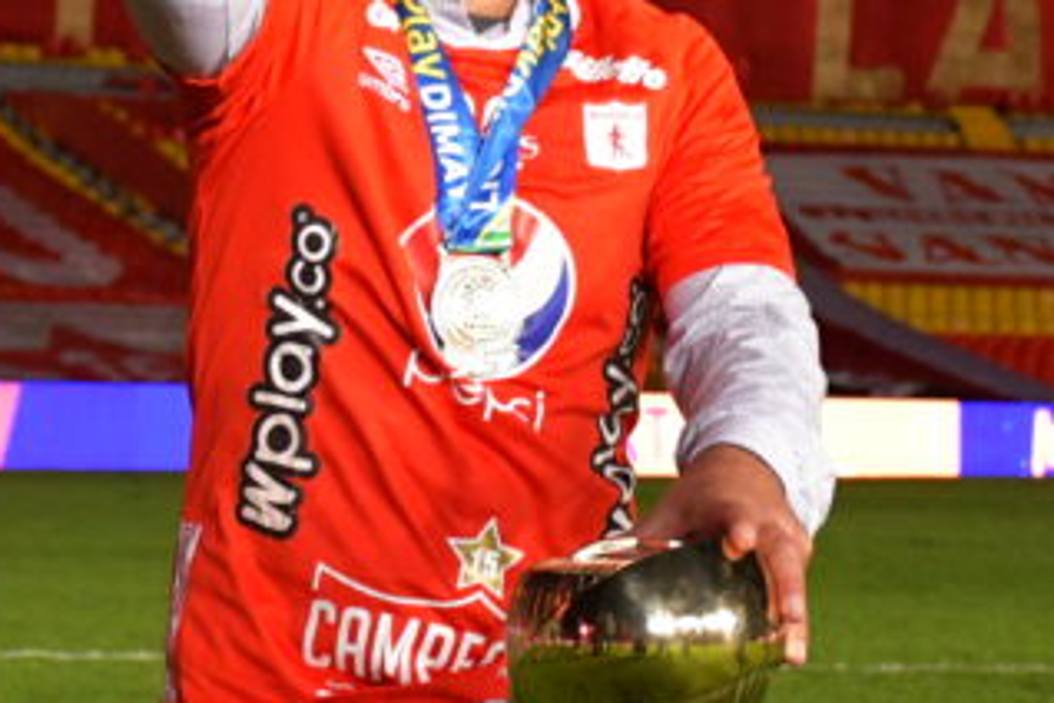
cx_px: 451
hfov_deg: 12.8
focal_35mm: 161
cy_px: 252
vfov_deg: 8.5
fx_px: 4713
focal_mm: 32
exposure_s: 1/250
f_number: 4
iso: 4000
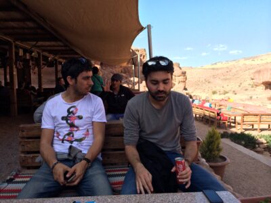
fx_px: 235
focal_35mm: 30
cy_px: 102
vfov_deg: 46.8
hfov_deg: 60.0
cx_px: 136
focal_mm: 4.12
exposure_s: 1/1080
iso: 32
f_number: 2.2
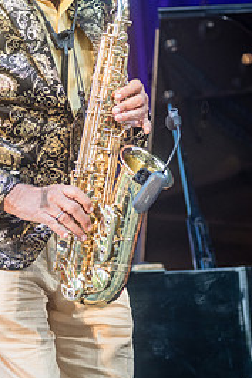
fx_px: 1531
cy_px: 114
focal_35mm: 146
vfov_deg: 14.0
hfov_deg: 9.4
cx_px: 44
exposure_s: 1/640
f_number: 4
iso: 2500
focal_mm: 86
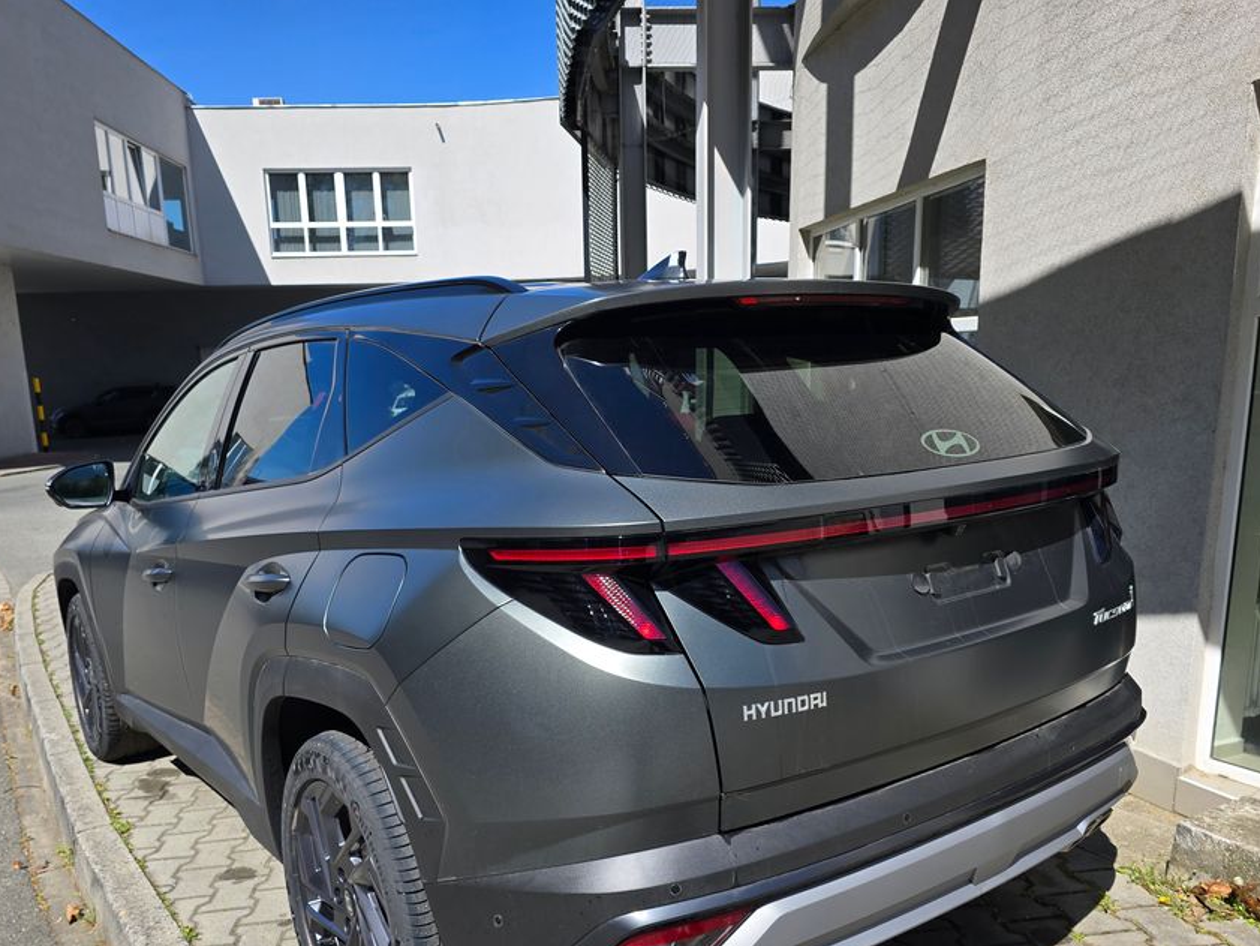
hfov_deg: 63.4
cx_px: 583
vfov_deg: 49.4
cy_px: 574
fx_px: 1019
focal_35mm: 28
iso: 12
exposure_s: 1/568
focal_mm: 6.3
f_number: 1.7
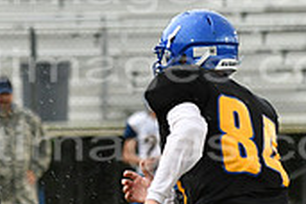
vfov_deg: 1.9
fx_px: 6069
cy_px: 187
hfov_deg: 2.9
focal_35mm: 714
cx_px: -13
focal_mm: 140
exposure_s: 1/1000
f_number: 3.5
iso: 1000
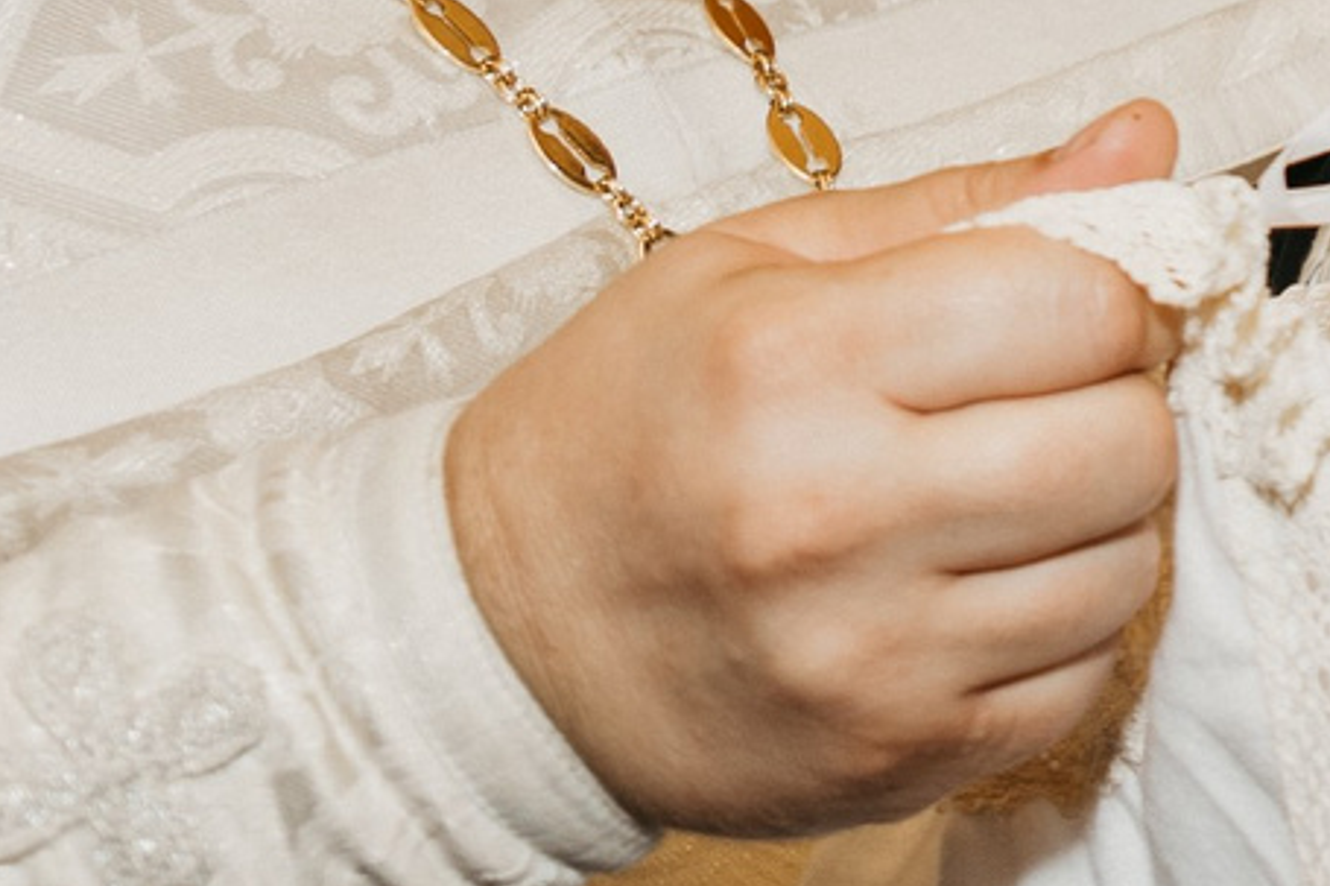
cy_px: -230
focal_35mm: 135
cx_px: 3236
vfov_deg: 10.0
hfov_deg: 12.1
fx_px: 4985
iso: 200
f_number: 3.5
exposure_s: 1/160
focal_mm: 24
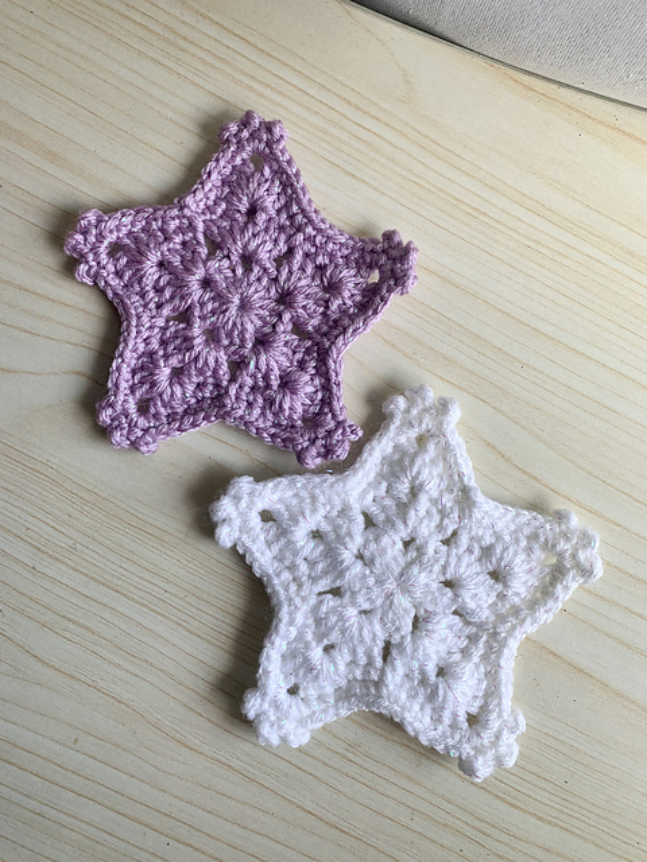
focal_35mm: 26
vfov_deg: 67.3
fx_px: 648
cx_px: 324
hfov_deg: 53.1
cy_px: 431
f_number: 1.8
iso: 25
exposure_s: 1/229
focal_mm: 4.25
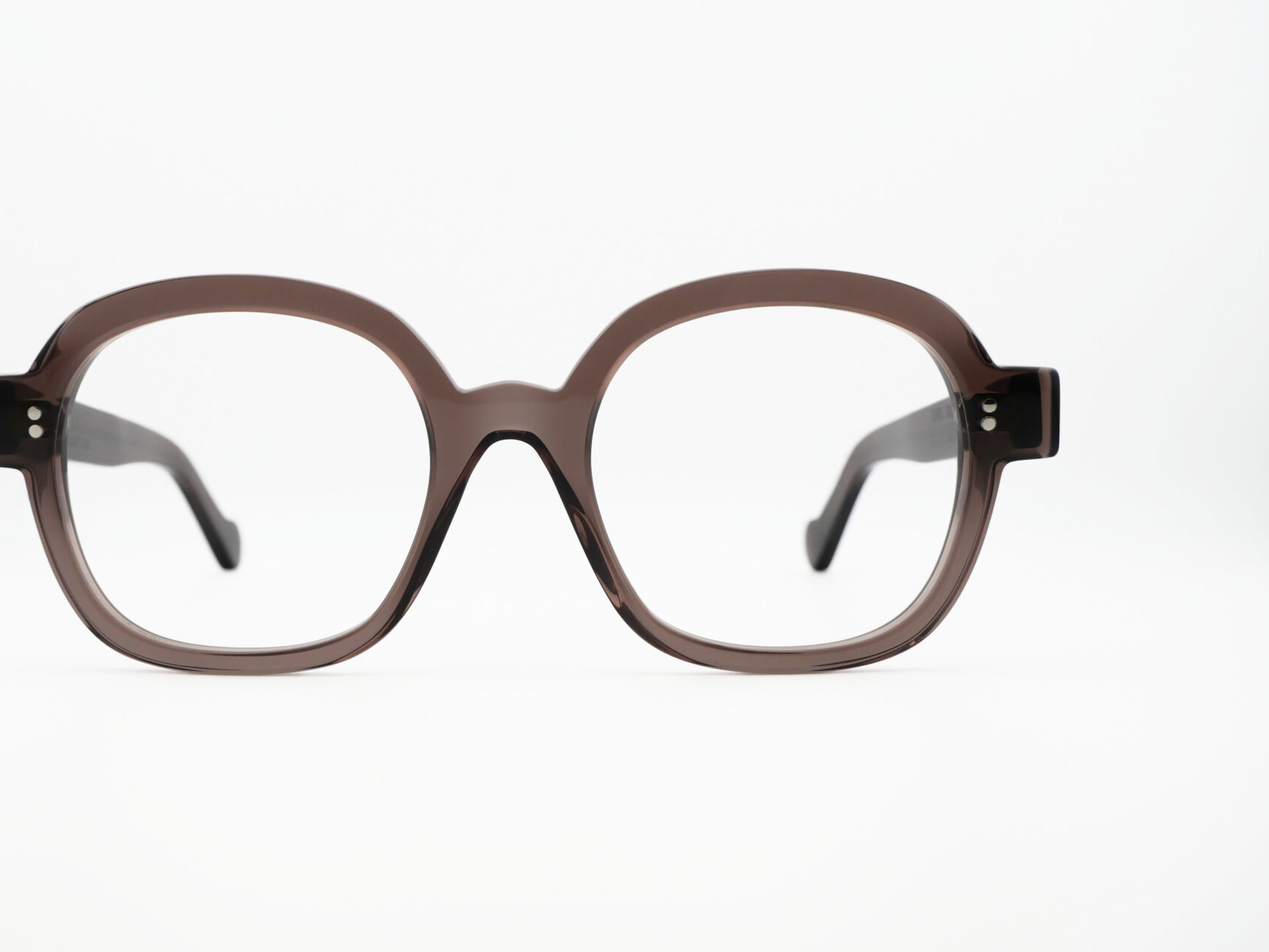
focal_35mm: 48
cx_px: 509
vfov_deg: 30.2
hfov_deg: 39.5
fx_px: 1760
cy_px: 416
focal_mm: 20
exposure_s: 1/250
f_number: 6.3
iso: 200
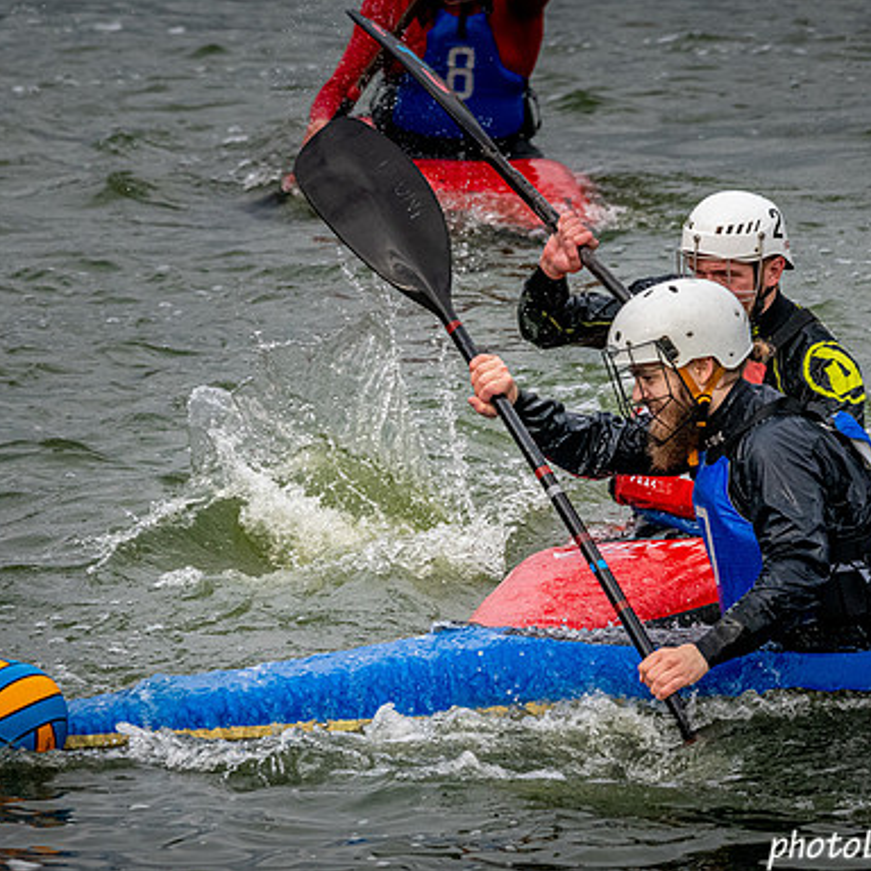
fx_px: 11131
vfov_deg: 4.5
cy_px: 553
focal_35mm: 391
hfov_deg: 4.5
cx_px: 609
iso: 3200
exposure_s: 1/2000
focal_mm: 240
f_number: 9
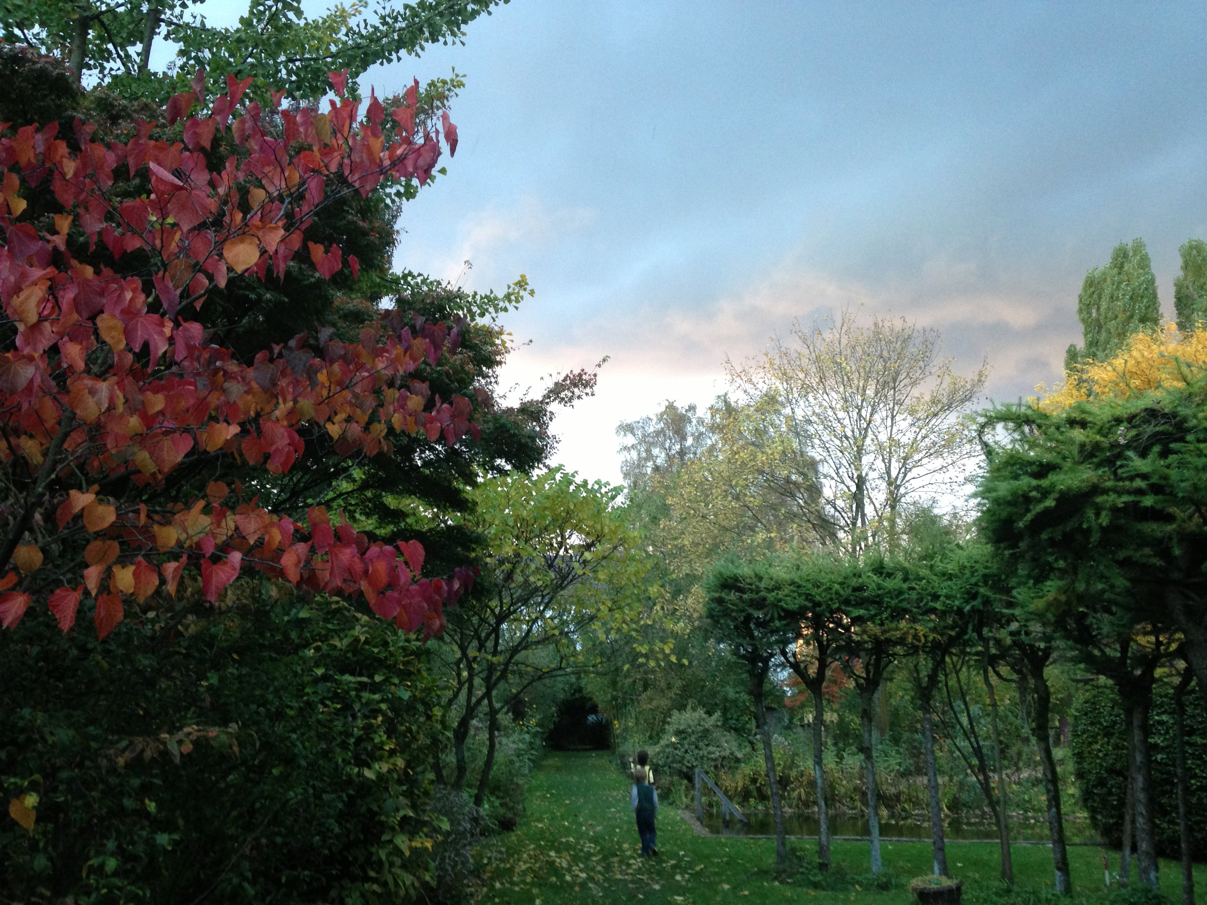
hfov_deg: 55.4
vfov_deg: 42.9
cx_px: 604
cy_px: 452
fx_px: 1151
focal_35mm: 33
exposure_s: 1/20
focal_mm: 4.13
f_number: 2.4
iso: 200
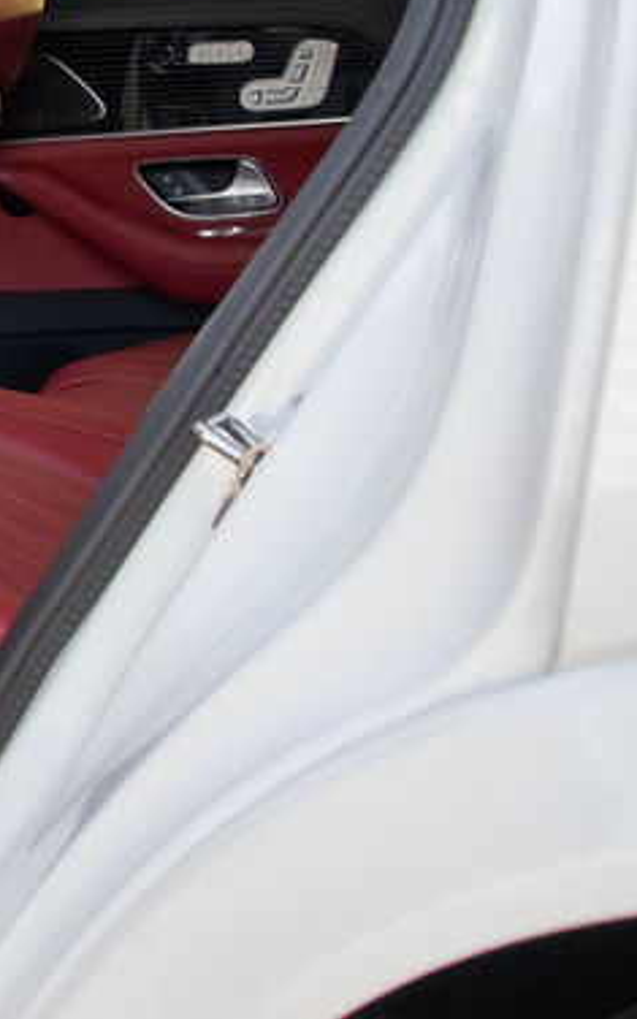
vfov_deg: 27.2
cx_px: -699
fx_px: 2083
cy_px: 297
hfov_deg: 14.1
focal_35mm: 75
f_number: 3.5
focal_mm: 18
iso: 1600
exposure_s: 1/500
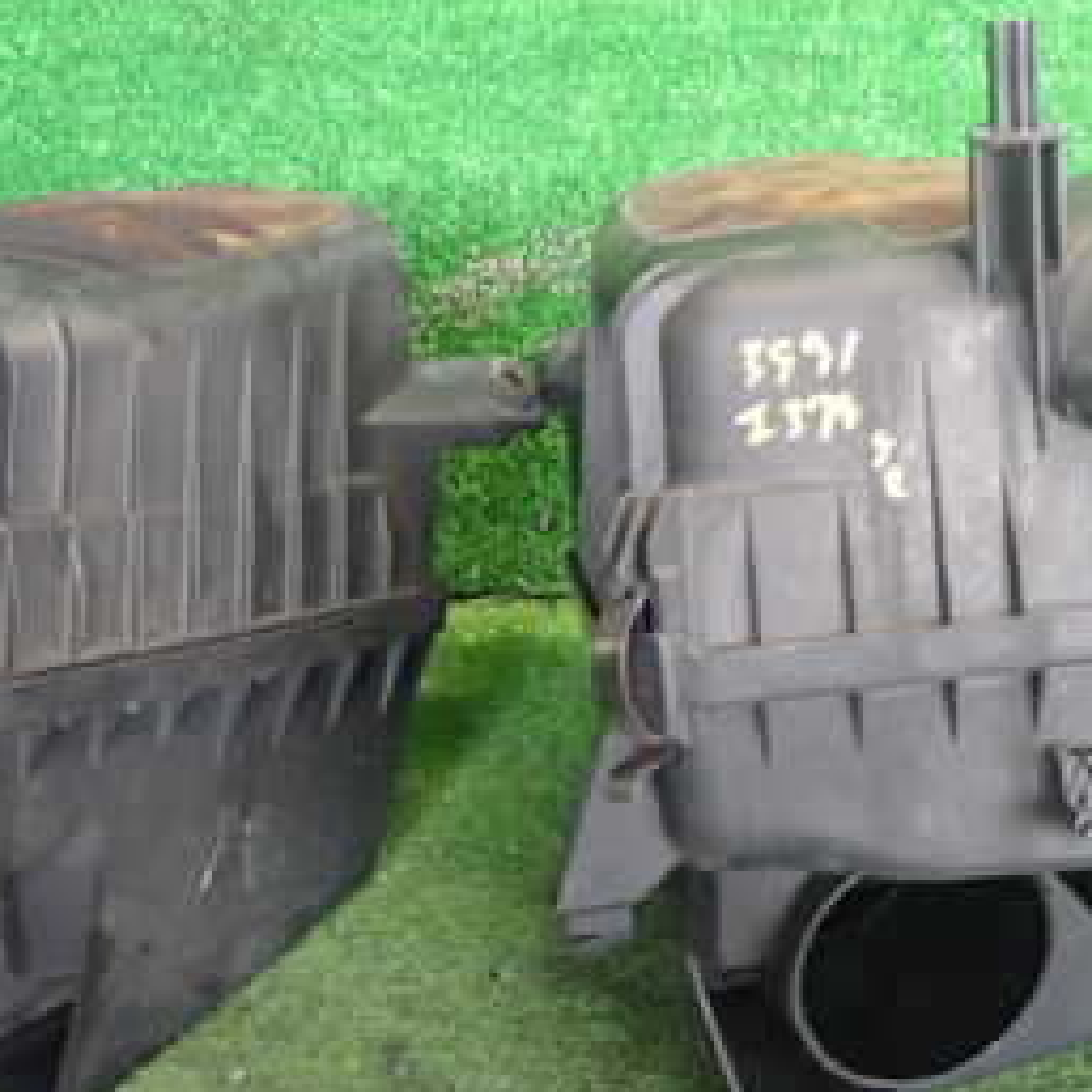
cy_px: 501
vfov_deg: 27.7
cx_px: 506
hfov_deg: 27.7
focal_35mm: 62
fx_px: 2213
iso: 640
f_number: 2.3
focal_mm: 5.4
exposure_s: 1/30
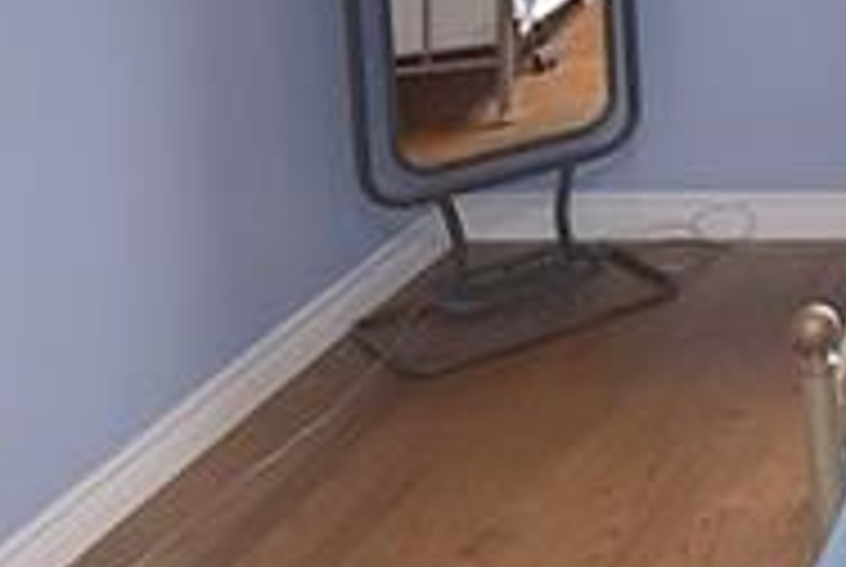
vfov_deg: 14.7
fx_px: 2048
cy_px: -286
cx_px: 1476
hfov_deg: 18.7
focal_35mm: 87
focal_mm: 16
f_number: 5
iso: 800
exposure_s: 1/100
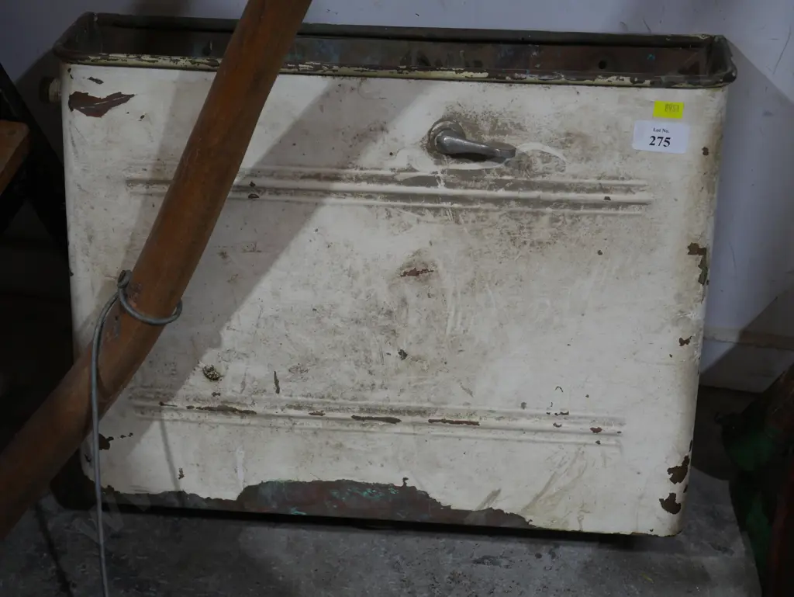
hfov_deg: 27.0
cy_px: 298
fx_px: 1652
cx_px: 397
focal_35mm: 72
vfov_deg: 20.5
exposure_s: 1/80
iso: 800
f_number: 5.5
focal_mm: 36
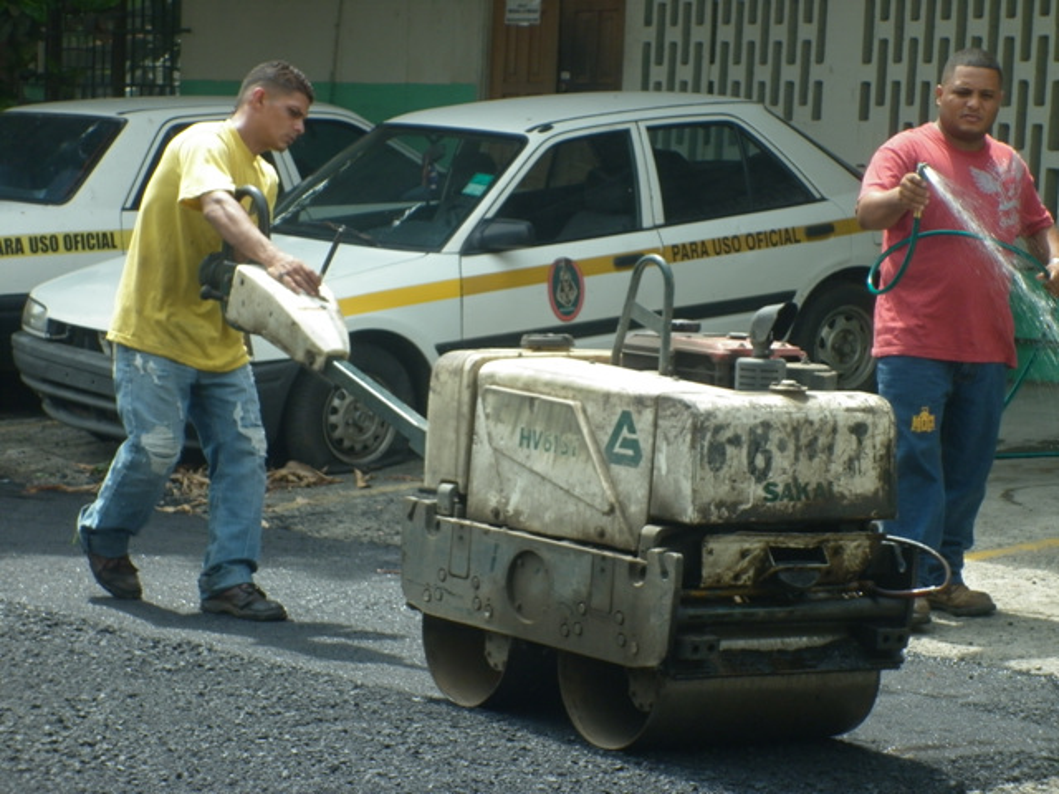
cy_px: 397
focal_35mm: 112
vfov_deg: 13.2
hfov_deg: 17.6
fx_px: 3426
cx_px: 530
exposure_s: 1/160
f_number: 6.2
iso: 100
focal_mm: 20
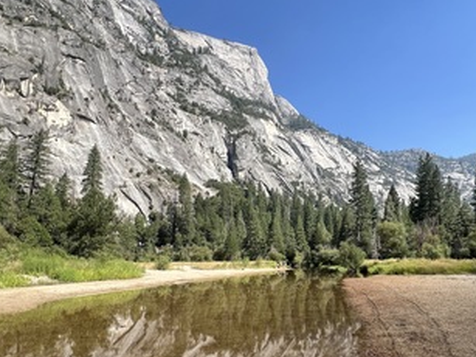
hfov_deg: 75.8
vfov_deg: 60.1
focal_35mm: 22
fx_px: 302
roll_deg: +0.0
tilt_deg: +6.3
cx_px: 278
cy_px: 228
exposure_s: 1/1064
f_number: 1.8
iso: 32
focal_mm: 1.57
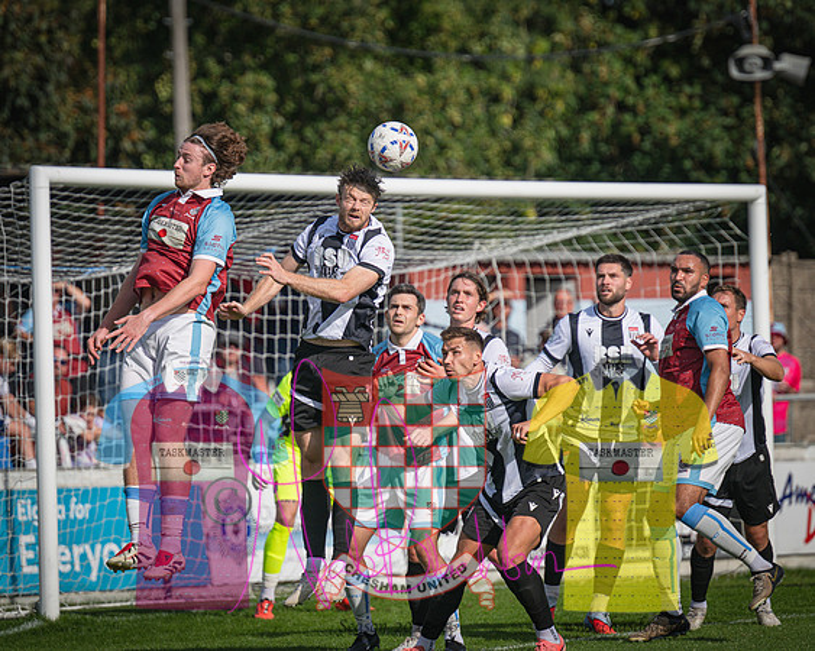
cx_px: 331
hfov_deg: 6.1
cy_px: 267
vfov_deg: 4.8
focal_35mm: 320
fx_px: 7705
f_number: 4
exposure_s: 1/3200
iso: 200
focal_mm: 240
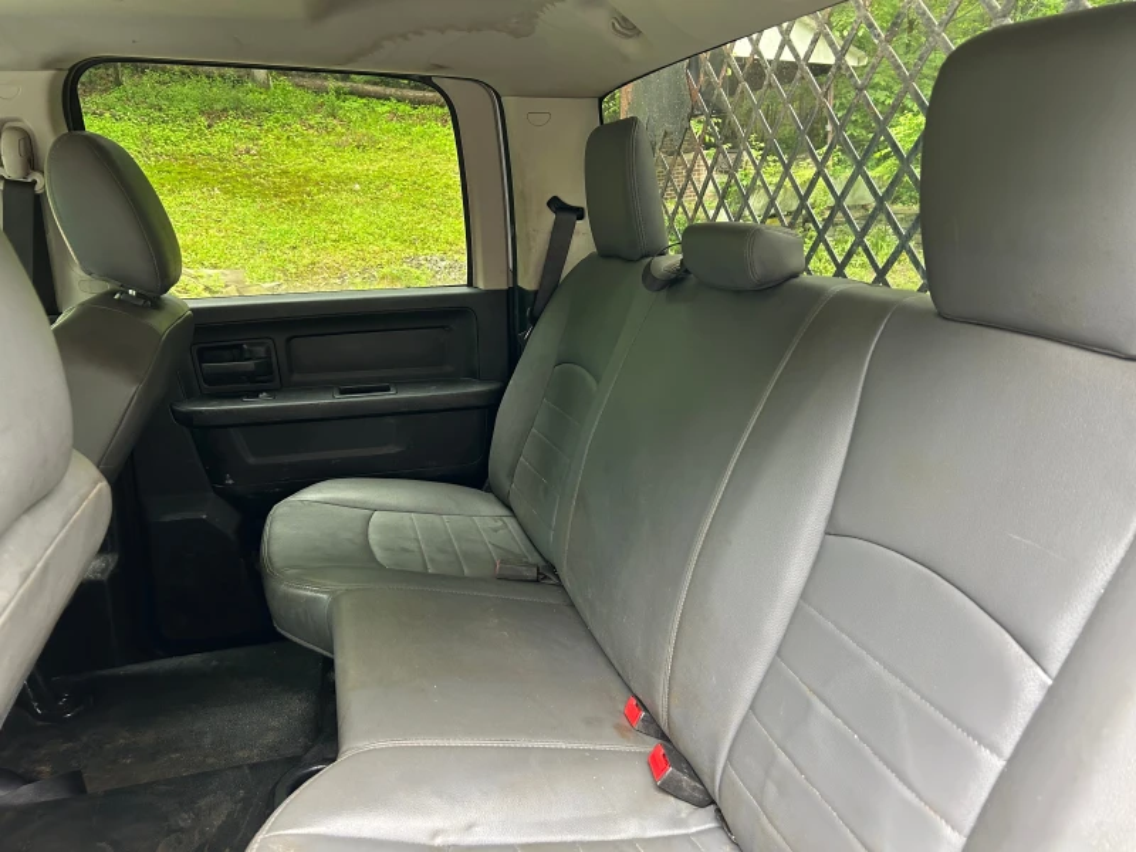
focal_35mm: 26
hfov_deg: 67.3
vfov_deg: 53.1
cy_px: 426
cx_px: 568
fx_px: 853
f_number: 1.5
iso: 160
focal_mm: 5.7
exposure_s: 1/60
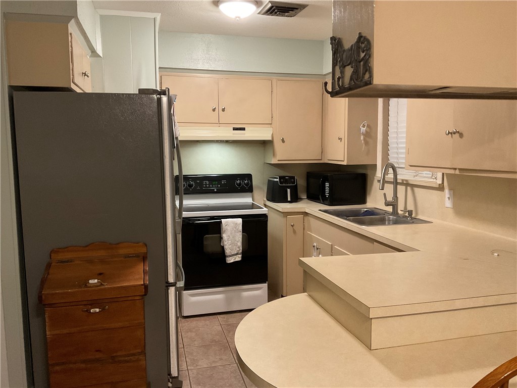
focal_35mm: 29
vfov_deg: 48.2
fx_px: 433
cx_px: 258
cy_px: 194
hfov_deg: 61.7
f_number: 1.8
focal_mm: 3
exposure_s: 1/60
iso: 250
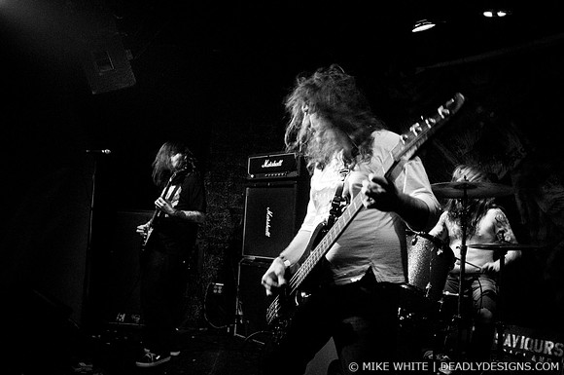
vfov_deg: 43.5
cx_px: 282
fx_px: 469
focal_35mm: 30
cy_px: 188
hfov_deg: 62.0
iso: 1250
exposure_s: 1/60
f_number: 2.8
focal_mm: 20
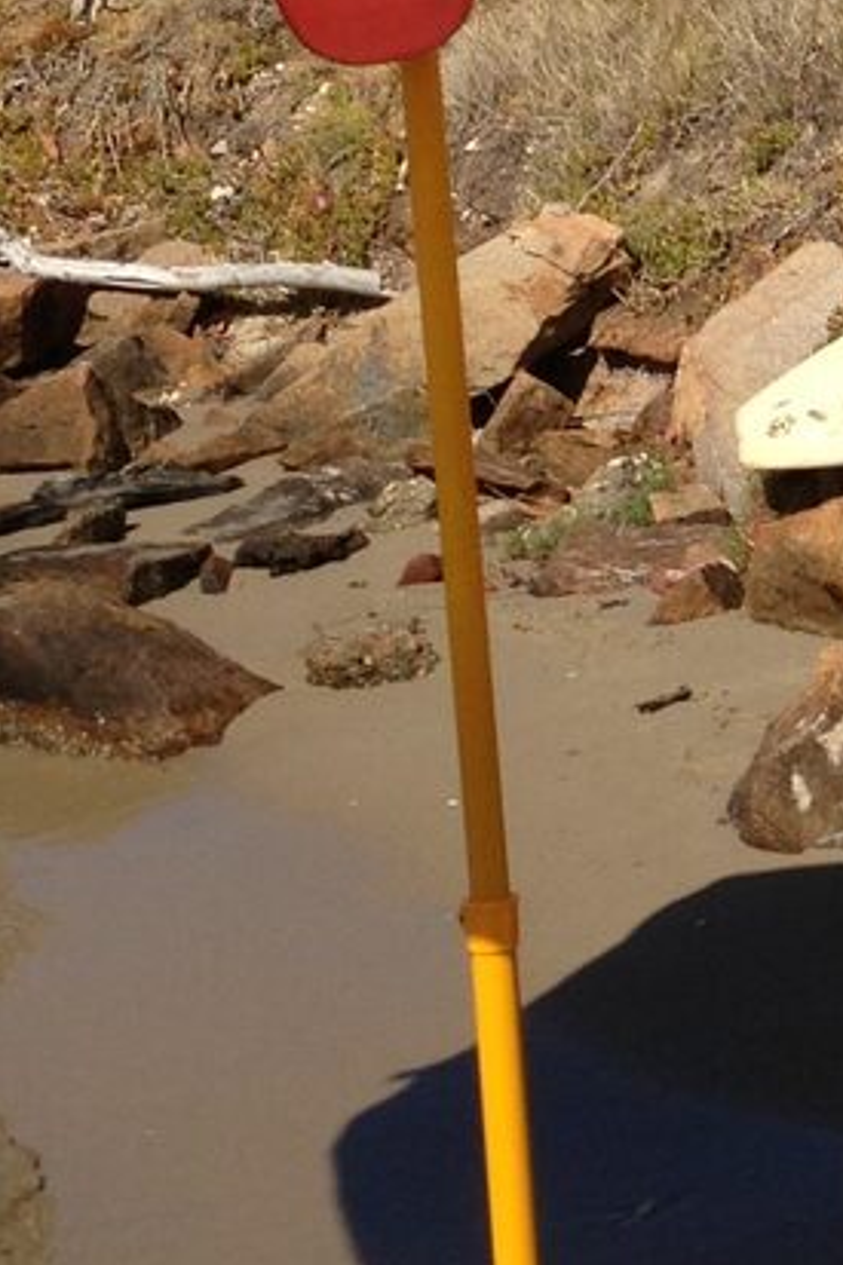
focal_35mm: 133
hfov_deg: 9.9
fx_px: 4675
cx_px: 1343
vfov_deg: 15.4
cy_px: 340
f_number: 2.4
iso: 50
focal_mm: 4.13
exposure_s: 1/2463
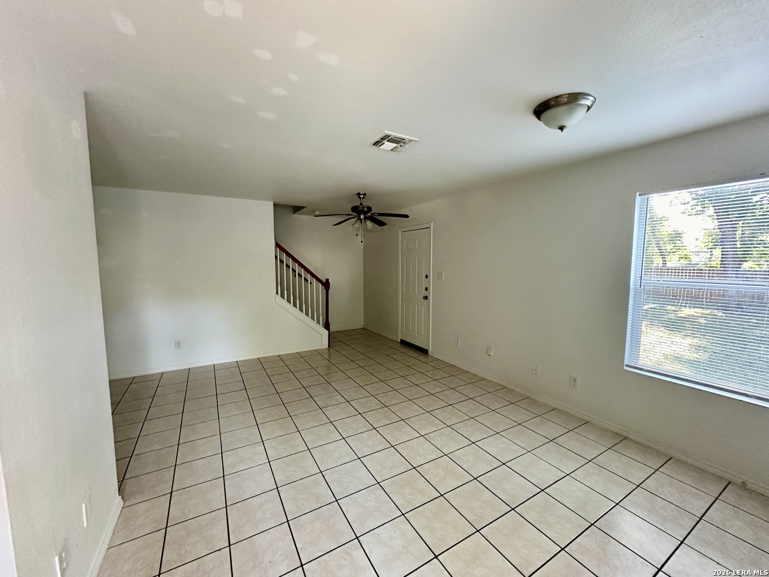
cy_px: 288
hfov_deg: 102.1
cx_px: 384
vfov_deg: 85.7
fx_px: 311
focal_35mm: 14
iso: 400
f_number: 2.2
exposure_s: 1/60
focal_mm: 2.22
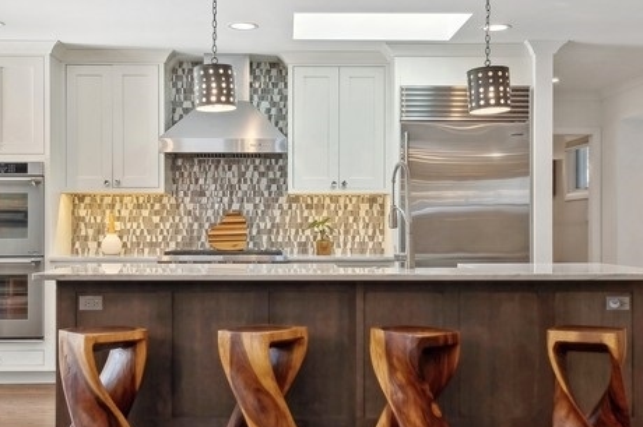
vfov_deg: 28.6
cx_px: 310
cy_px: 215
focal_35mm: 47
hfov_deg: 41.9
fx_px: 839
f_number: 6.7
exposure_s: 1/60
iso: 200
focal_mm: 24
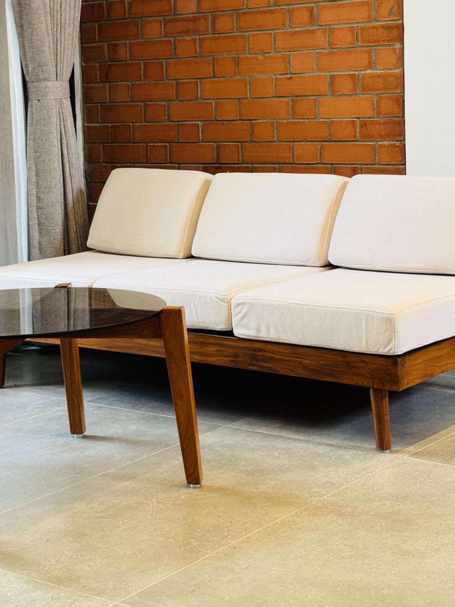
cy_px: 177
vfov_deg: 26.8
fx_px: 1262
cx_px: 180
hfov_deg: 20.4
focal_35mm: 72
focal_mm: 6.76
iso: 100
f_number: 1.78
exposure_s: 1/60
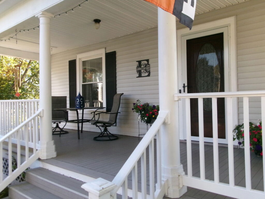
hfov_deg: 63.4
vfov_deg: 49.7
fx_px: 214
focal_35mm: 28
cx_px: 132
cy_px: 100
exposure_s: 1/38
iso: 400
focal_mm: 5.1
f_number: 10.8
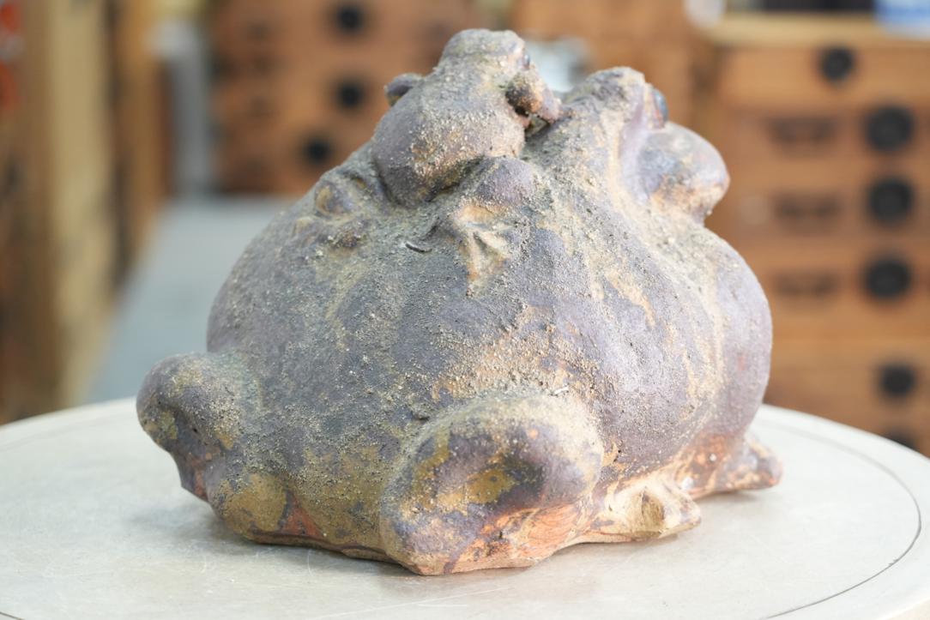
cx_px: 465
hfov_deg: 22.4
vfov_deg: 15.0
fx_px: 2351
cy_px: 310
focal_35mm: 91
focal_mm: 91
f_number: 4
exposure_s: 1/100
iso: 2500
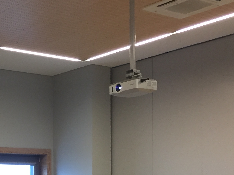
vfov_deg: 18.1
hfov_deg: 23.7
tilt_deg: -2.7
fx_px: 521
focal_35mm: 77
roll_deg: +0.3
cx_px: -27
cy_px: 212
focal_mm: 4.15
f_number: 2.2
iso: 80
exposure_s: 1/33
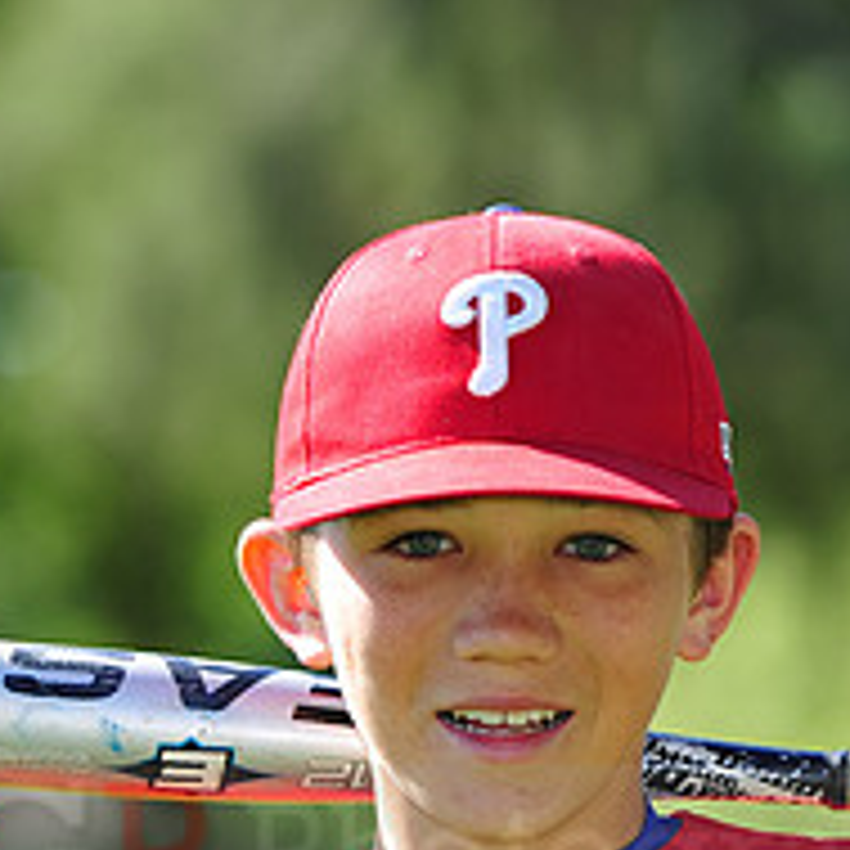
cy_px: 823
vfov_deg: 3.6
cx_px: 553
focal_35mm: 481
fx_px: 13363
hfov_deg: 3.6
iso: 200
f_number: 5
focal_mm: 185
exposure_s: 1/400
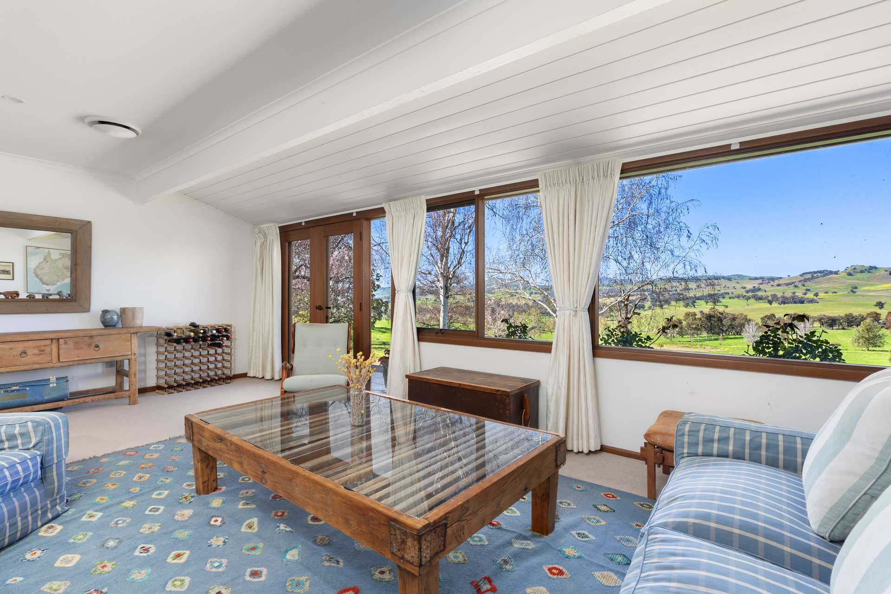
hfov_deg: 96.7
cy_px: 297
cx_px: 446
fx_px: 396
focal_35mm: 16
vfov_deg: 73.7
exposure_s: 1/25
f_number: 9
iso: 400
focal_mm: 16
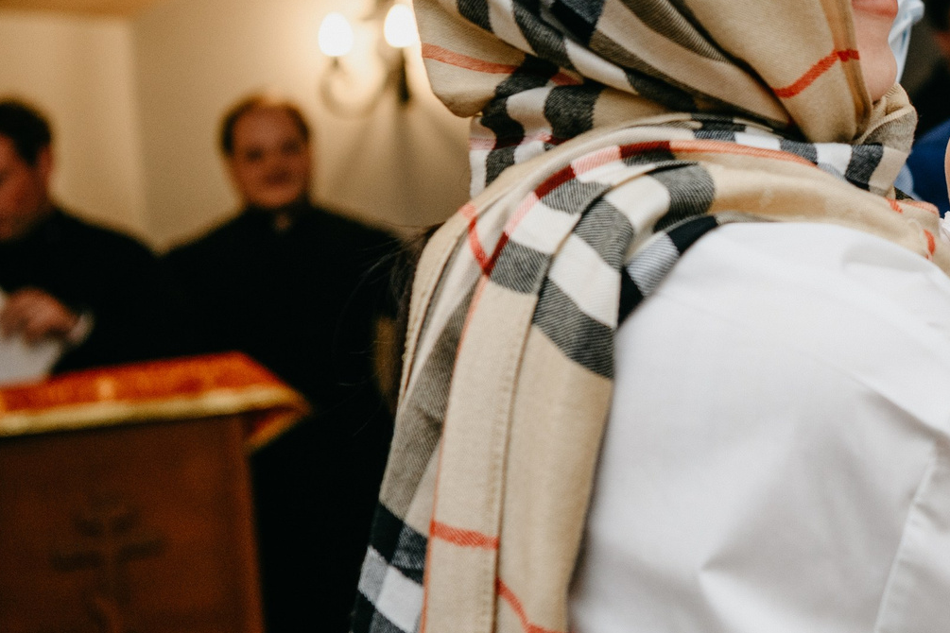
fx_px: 2823
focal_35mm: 107
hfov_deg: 18.3
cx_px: 1087
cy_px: 115
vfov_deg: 12.7
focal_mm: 42
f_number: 3.5
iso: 500
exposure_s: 1/160
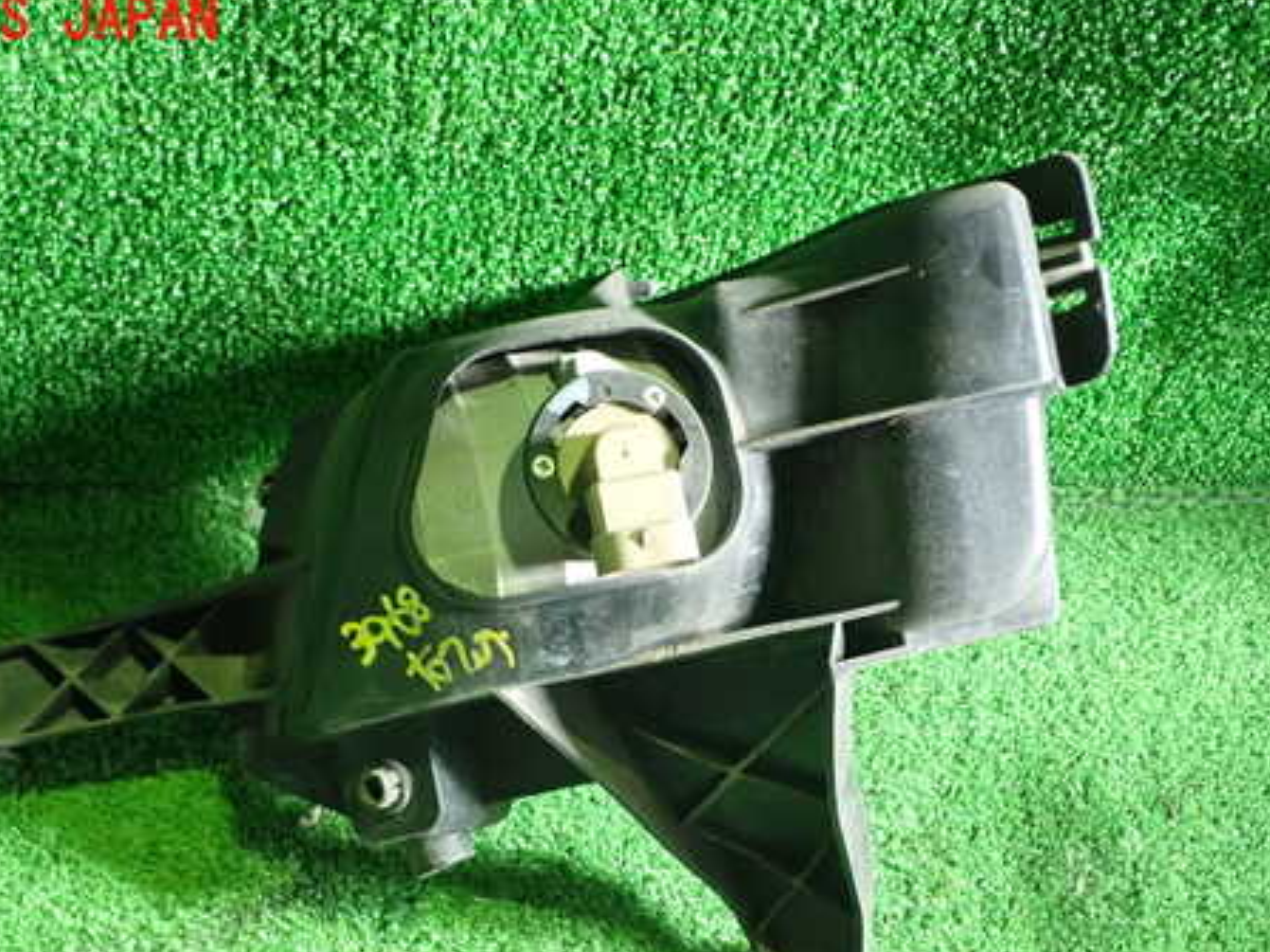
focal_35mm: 43
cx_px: 554
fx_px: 1577
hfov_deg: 43.8
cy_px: 625
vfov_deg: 33.3
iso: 500
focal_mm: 5.79
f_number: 2.4
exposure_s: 1/30
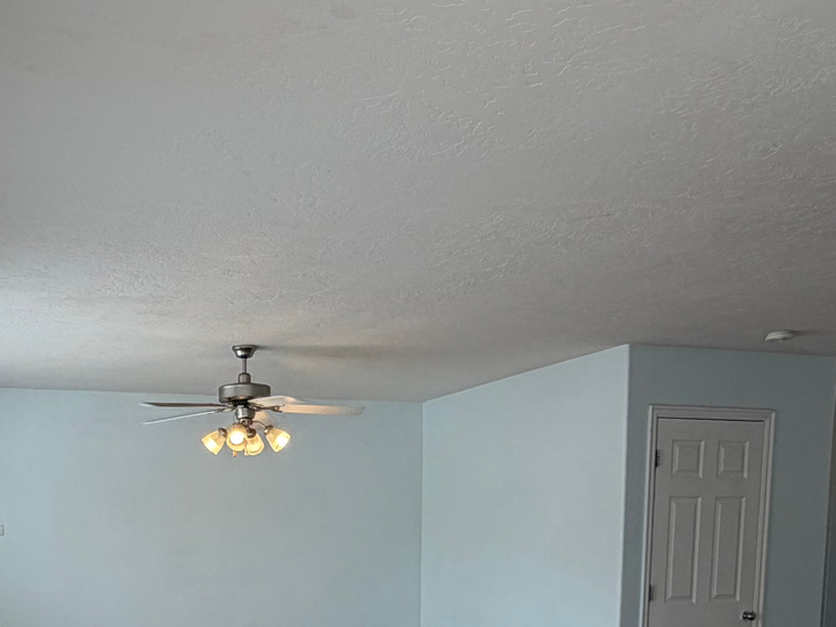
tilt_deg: -8.0
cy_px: 667
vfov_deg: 32.9
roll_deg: +0.8
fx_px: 942
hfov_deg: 46.8
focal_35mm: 39
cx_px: 251
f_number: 2.2
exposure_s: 1/120
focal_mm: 2.22
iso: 80
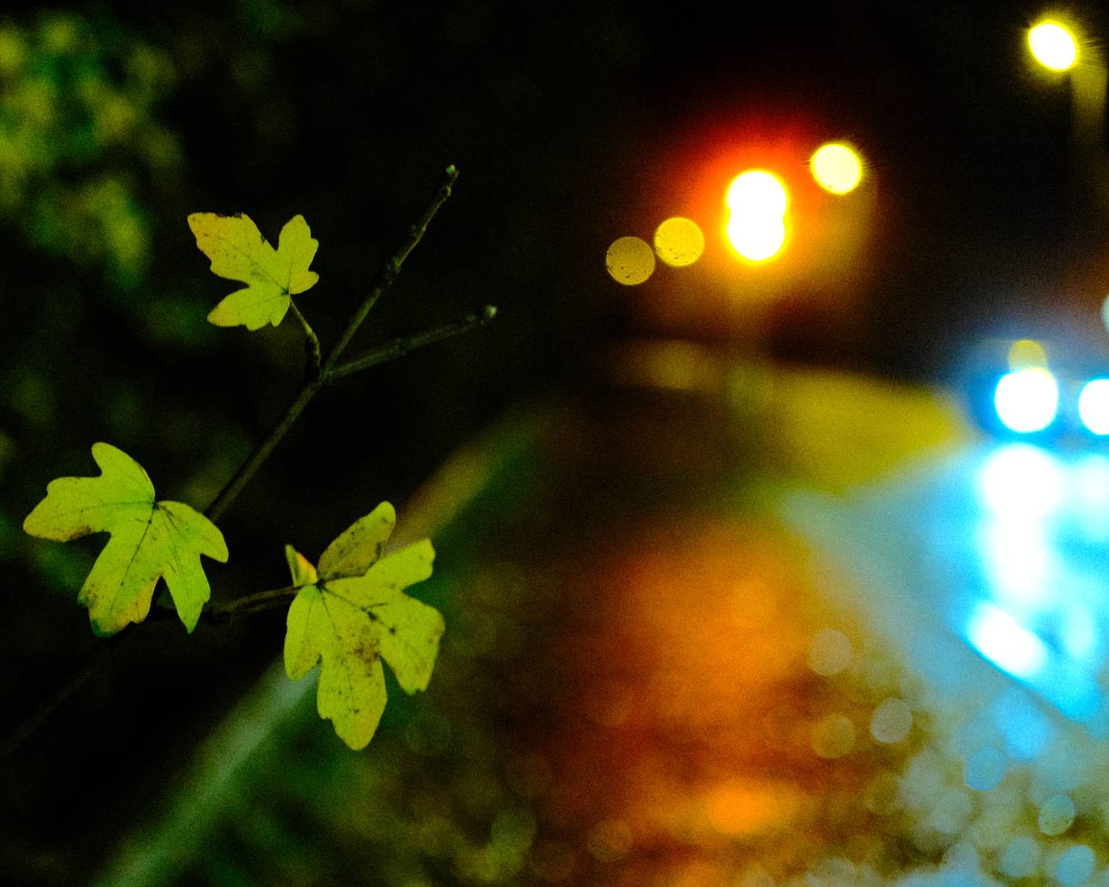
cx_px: 512
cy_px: 440
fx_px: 1543
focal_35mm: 47
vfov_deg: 32.1
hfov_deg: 39.5
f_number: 2.8
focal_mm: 27
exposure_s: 1/18
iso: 6400
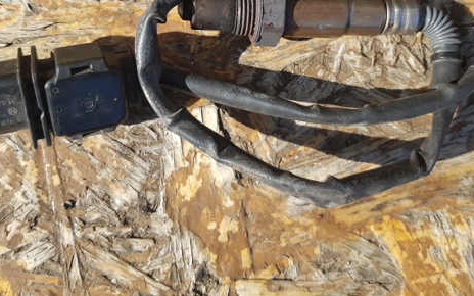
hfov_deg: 51.5
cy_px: 57
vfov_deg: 32.6
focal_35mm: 38
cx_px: 239
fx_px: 491
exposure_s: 1/1068
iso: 40
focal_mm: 4.2
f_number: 1.7
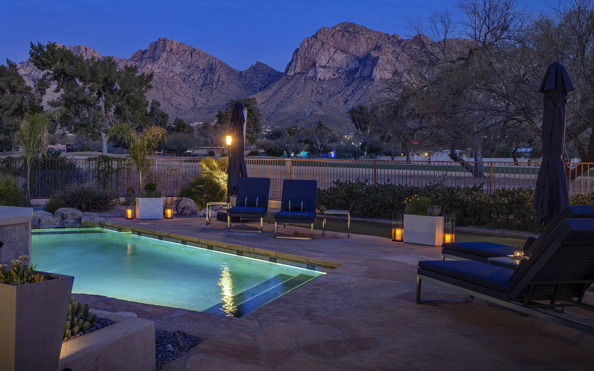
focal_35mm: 36
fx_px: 583
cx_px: 182
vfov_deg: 35.3
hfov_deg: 52.6
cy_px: 166
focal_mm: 24
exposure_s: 6
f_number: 7.1
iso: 100
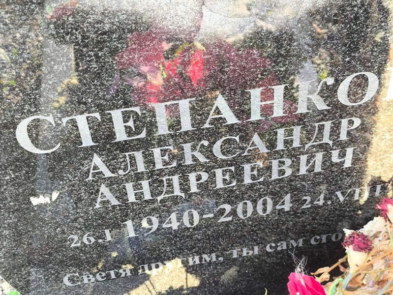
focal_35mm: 50
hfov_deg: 38.2
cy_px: 148
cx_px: 196
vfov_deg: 29.1
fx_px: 568
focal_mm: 4.71
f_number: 1.7
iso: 64
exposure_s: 1/60
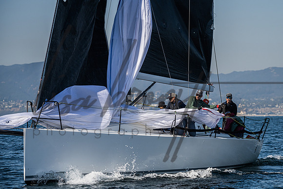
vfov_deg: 8.1
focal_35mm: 169
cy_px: 83
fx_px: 1328
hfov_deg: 12.2
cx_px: 159
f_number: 4.8
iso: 400
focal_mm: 150
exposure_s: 1/8000
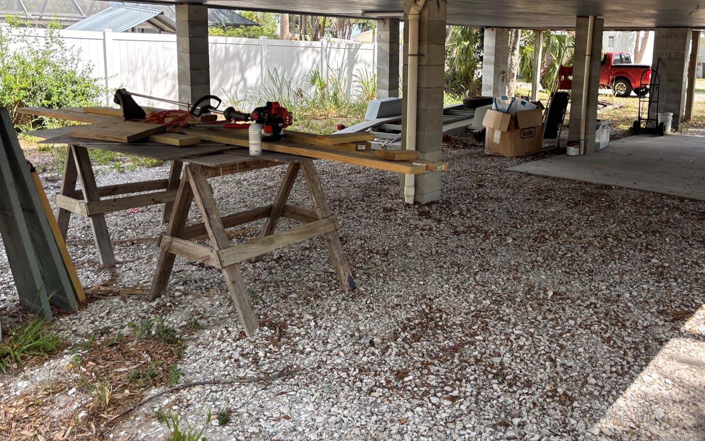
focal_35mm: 33
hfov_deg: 57.7
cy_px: 152
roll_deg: -1.1
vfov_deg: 38.0
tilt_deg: -11.5
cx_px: 420
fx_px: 634
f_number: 1.6
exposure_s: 1/544
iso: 50
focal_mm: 5.96
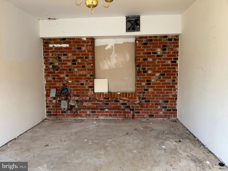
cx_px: 114
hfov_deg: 71.6
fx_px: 158
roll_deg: +0.1
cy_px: 86
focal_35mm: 24
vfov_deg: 56.8
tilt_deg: -5.1
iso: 80
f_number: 1.78
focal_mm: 6.76
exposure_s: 1/36
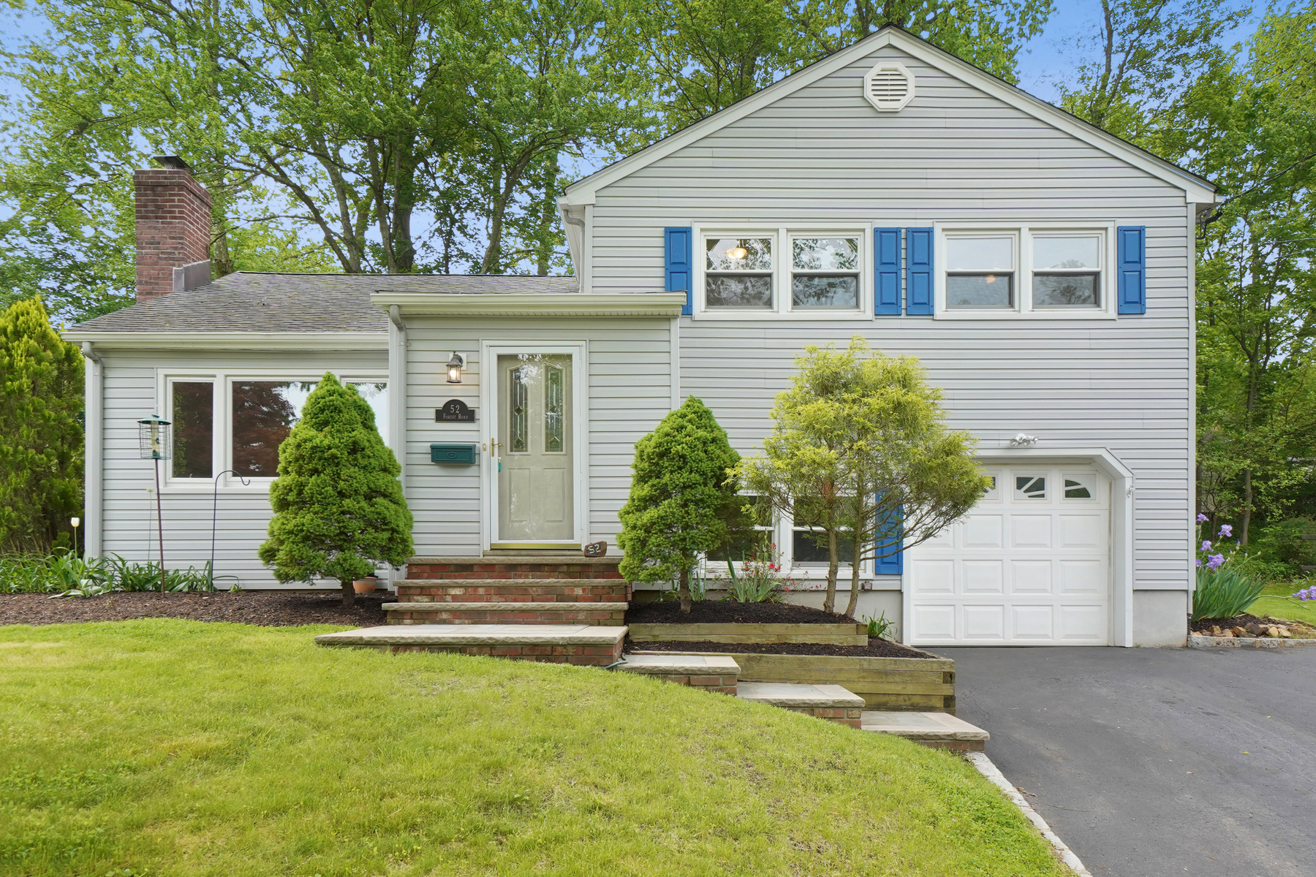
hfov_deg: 71.5
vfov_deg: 51.3
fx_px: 914
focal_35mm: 25
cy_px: 438
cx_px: 658
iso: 1000
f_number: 9
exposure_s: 1/160
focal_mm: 17
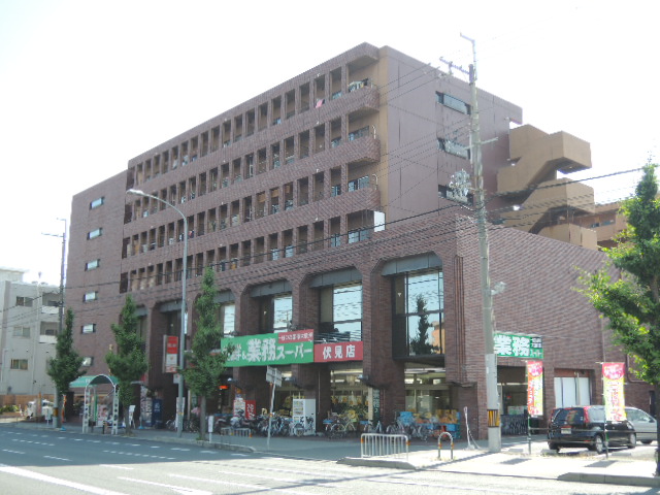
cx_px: 330
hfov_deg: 46.8
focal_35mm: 40
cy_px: 248
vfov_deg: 36.0
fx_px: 763
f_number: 2.6
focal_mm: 7.2
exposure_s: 1/400
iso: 100
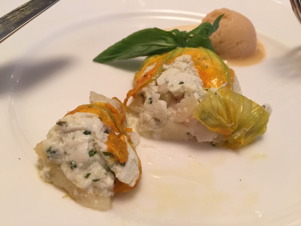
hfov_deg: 61.7
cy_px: 113
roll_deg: -6.6
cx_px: 150
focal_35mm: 29
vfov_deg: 48.2
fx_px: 252
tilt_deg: -42.4
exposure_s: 1/33
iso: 125
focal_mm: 4.15
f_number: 2.2
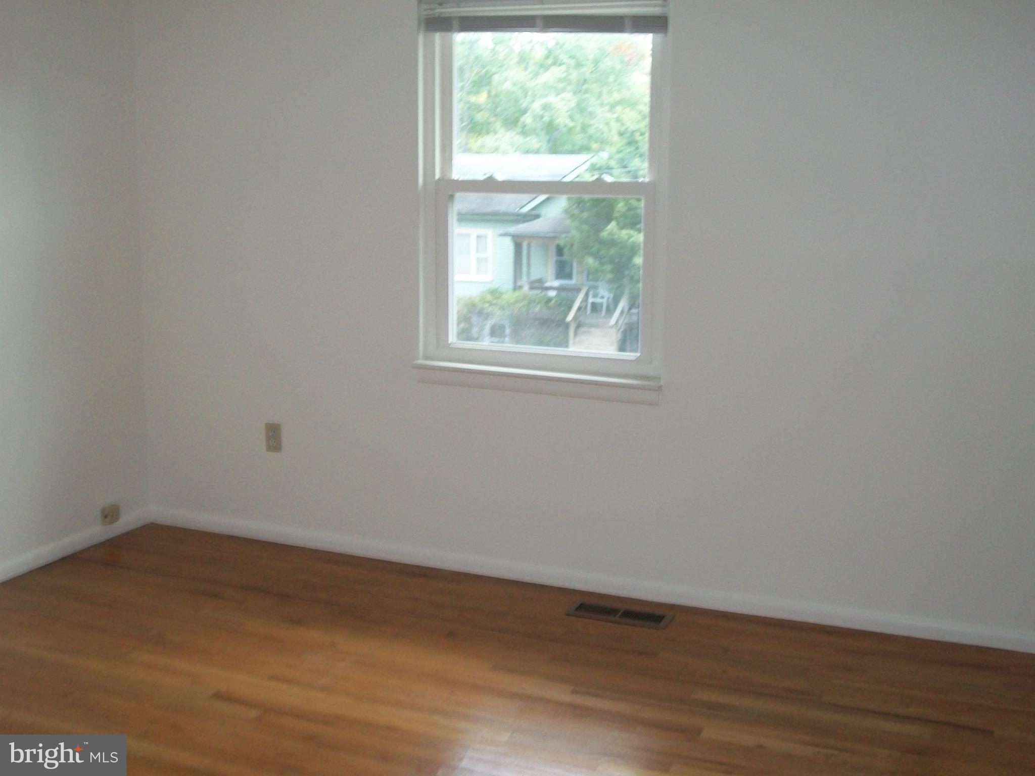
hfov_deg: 46.8
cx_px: 518
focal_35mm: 40
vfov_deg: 36.0
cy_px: 388
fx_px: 1196
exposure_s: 1/80
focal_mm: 7.1
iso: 160
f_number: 3.2
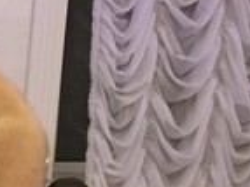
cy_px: 250
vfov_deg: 7.8
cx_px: -407
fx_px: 1349
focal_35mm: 187
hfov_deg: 9.2
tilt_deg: -10.5
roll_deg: -1.9
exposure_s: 1/33
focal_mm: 4.15
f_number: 2.2
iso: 160
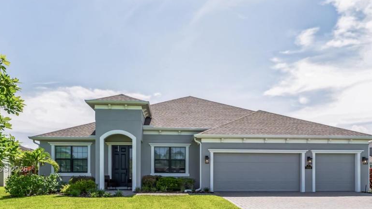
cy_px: 170
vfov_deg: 39.7
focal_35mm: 28
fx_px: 276
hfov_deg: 67.9
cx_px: 187
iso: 800
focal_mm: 19
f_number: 9
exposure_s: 1/800
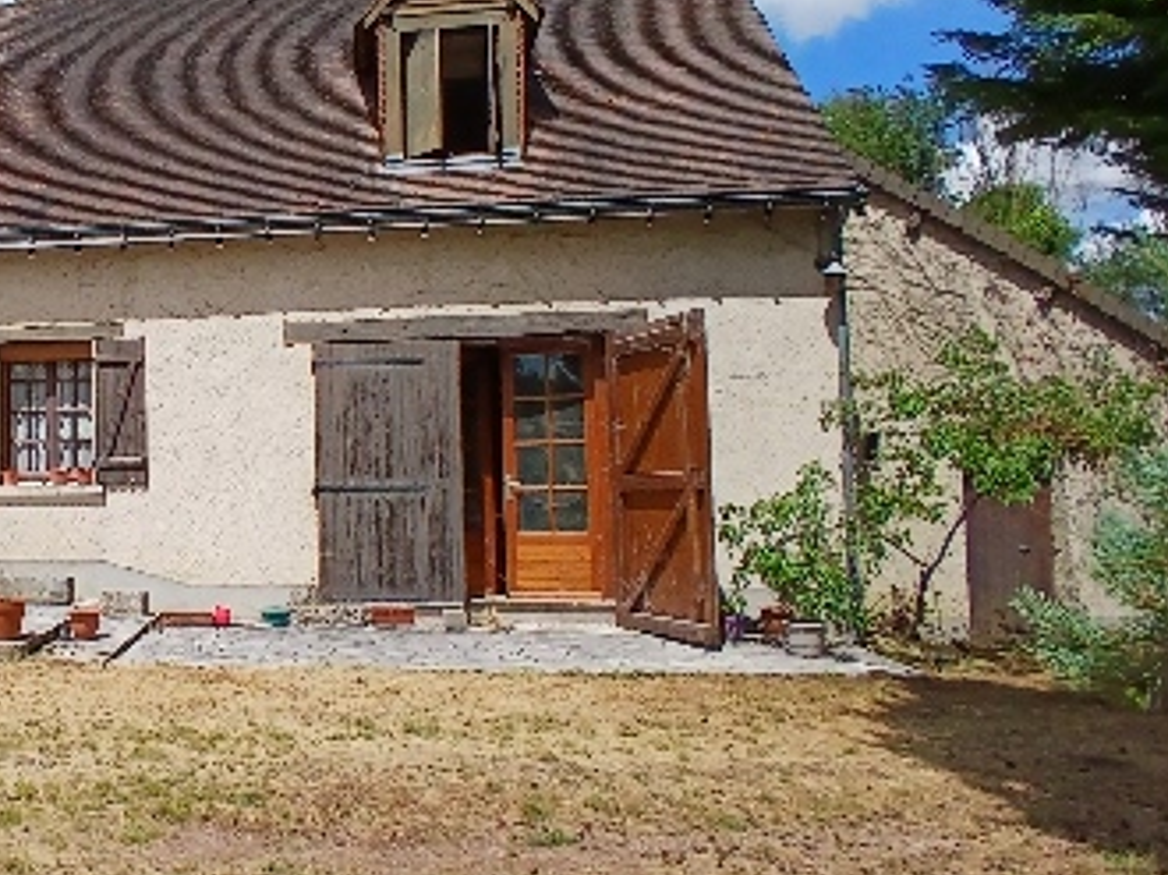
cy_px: 411
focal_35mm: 33
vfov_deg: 42.9
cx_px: 138
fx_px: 1113
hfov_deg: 49.9
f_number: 2.2
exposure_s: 1/1761
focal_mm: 1.4
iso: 50
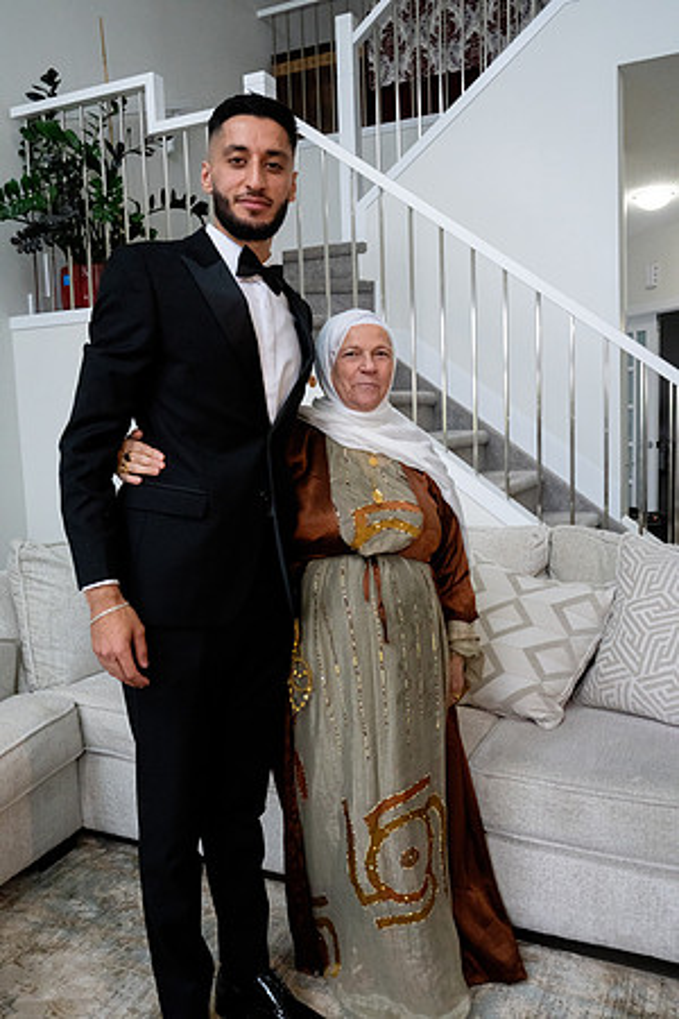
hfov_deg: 43.6
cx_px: 340
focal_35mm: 30
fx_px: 849
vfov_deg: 61.9
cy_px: 510
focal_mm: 30
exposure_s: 1/160
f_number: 10
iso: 6400
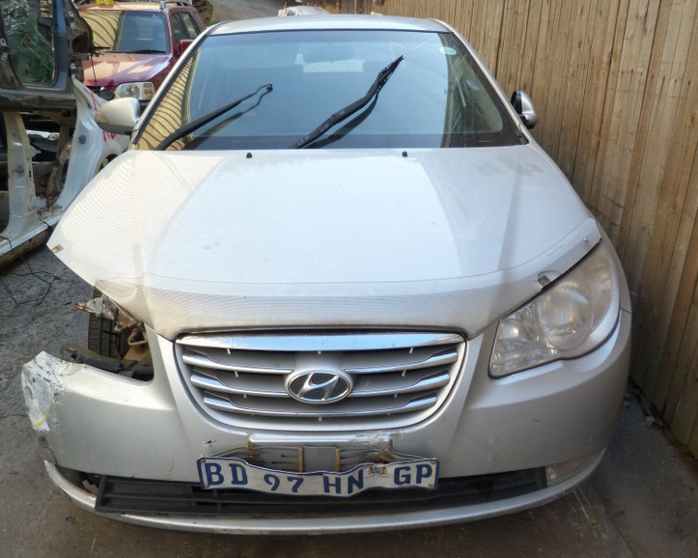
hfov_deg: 64.1
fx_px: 558
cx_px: 358
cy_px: 287
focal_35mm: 27
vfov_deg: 53.2
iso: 80
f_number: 2.8
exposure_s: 1/125
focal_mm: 4.5
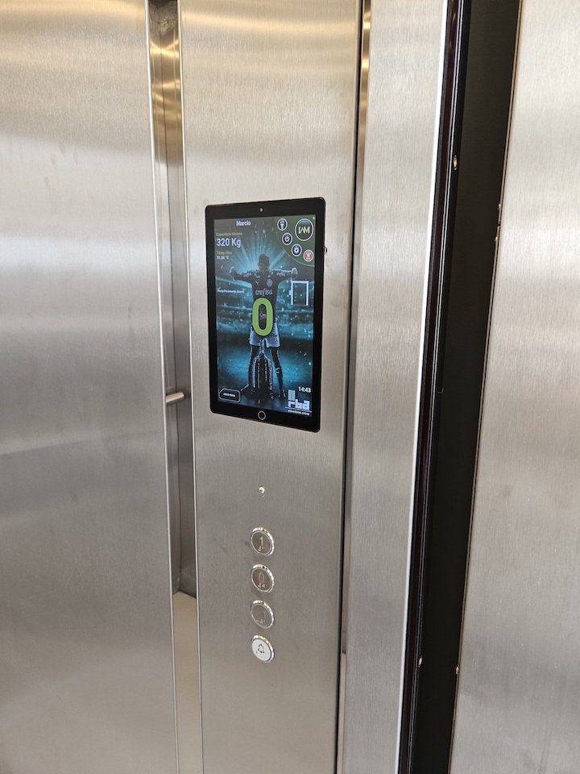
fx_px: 514
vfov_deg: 73.9
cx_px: 290
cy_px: 387
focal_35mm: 23
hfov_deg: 58.9
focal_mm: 5.4
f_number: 1.8
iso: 400
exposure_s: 1/170
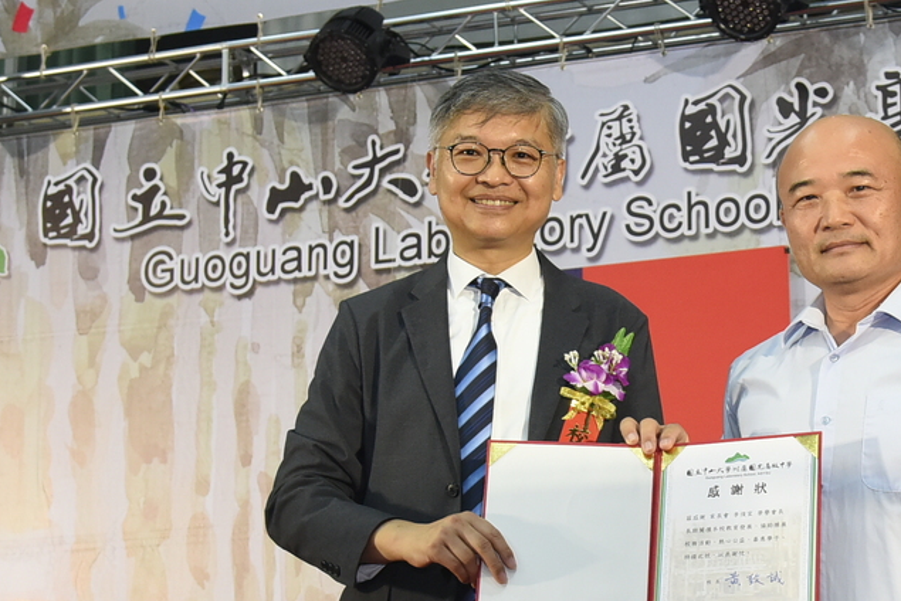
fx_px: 2253
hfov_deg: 22.2
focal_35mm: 90
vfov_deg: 15.2
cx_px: 763
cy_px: 310
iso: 1600
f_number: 5.6
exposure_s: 1/100
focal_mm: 35
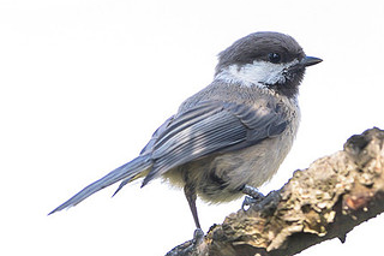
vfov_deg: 0.9
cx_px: 317
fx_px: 16535
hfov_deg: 1.3
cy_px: 72
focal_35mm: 1551
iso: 1250
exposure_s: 1/800
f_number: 4
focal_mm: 500
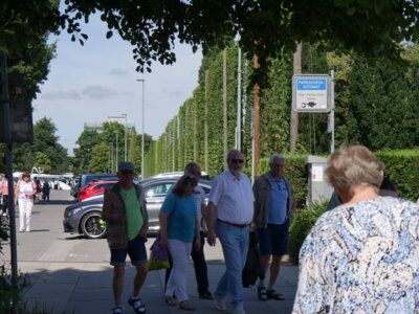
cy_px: 157
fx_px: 1017
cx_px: 210
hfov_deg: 23.3
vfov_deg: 17.6
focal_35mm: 84
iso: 200
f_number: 9
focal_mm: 42
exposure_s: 1/400
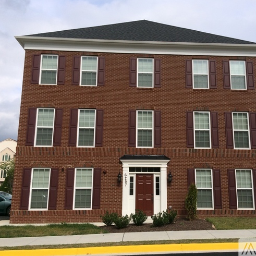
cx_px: 149
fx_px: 301
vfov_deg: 46.0
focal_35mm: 36
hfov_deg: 45.9
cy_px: 129
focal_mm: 4.12
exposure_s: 1/1953
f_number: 2.2
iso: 40
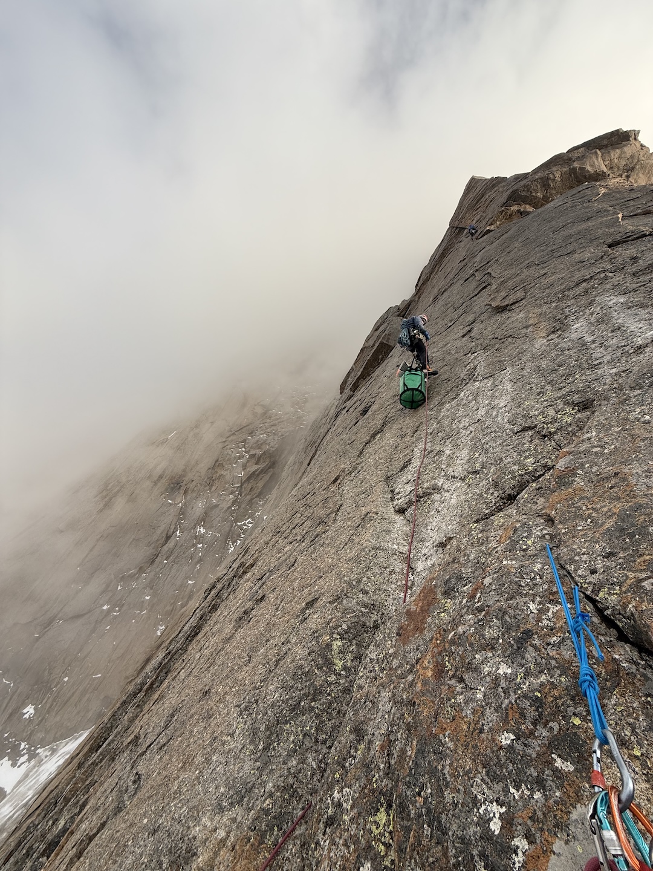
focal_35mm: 14
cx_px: 326
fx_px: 352
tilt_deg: +39.5
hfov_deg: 85.7
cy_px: 436
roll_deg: -9.8
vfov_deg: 102.1
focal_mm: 2.22
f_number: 2.2
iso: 50
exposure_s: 1/664
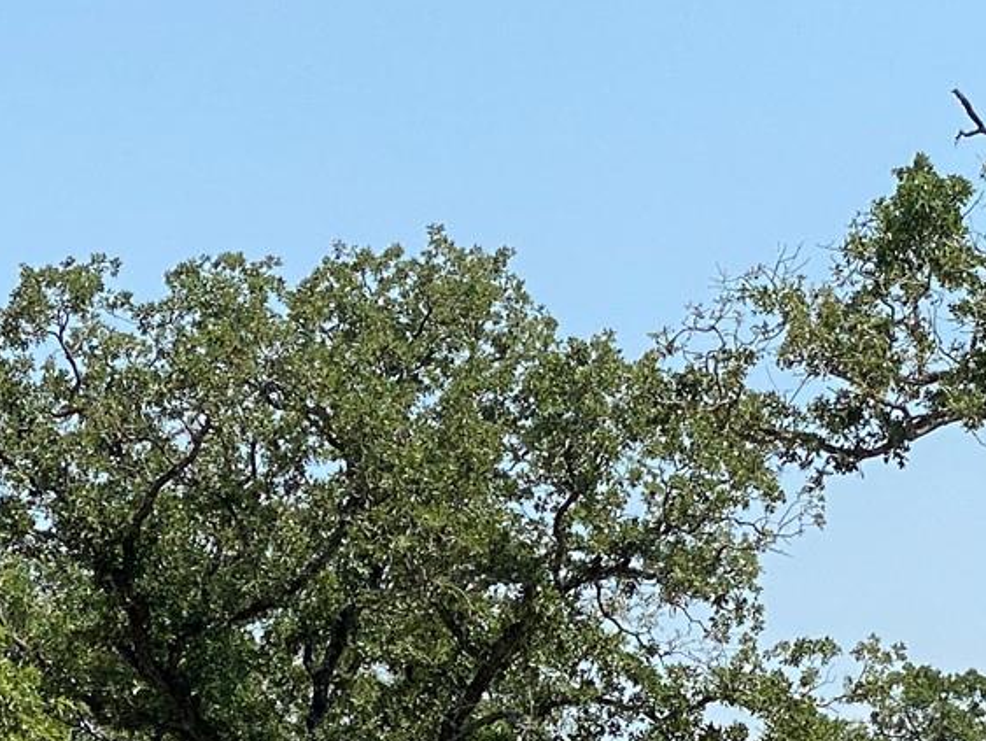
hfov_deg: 10.5
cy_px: 667
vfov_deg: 7.8
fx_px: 5387
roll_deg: +1.4
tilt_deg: +4.0
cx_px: 609
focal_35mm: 189
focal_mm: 6
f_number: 2
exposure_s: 1/1261
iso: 20
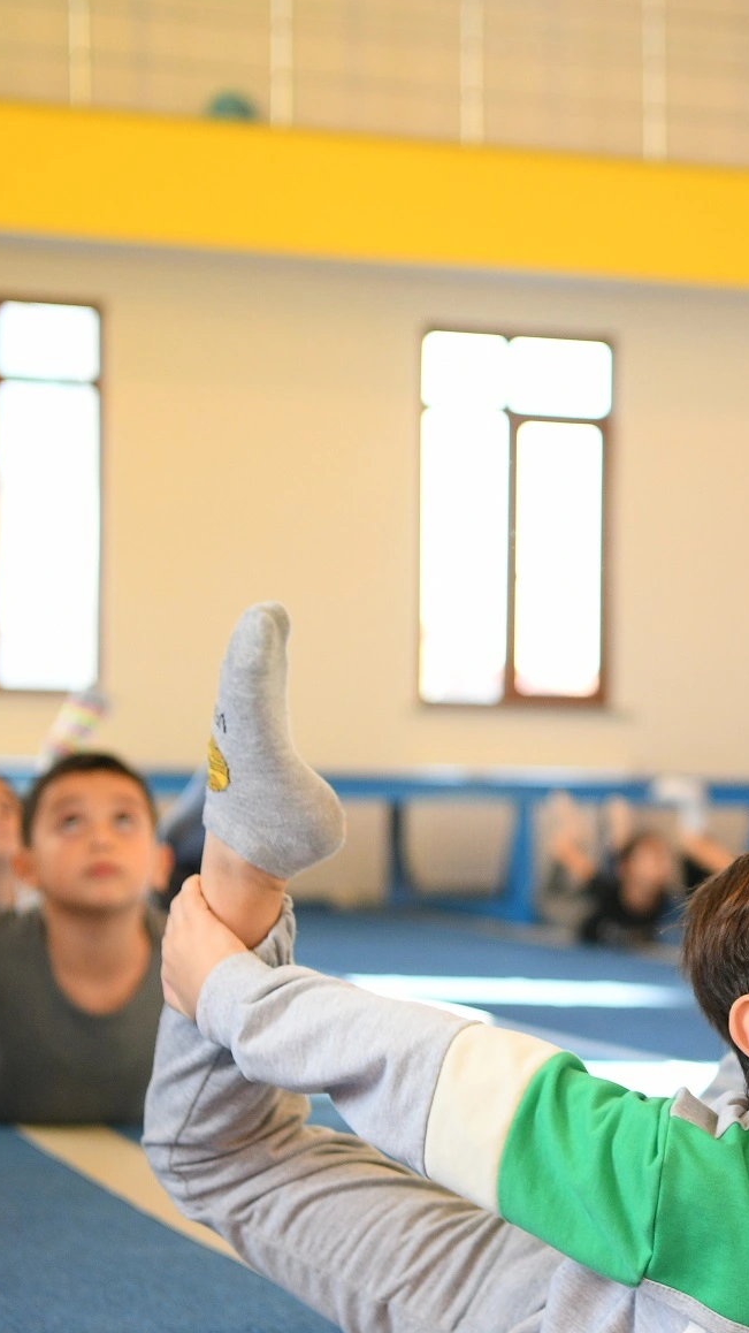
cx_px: 912
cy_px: 911
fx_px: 3674
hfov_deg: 11.4
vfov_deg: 20.5
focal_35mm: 104
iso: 640
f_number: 3.2
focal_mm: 46
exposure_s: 1/160
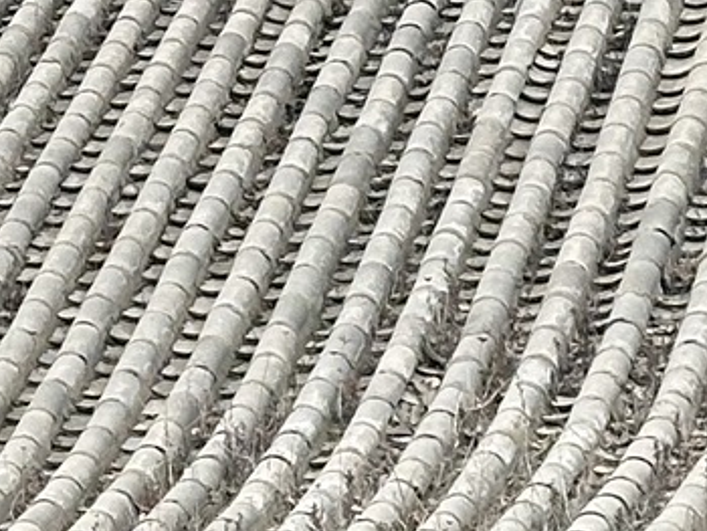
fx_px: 5600
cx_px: -404
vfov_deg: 5.4
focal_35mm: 274
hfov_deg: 7.1
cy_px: 626
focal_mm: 6.86
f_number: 1.78
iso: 64
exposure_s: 1/1242
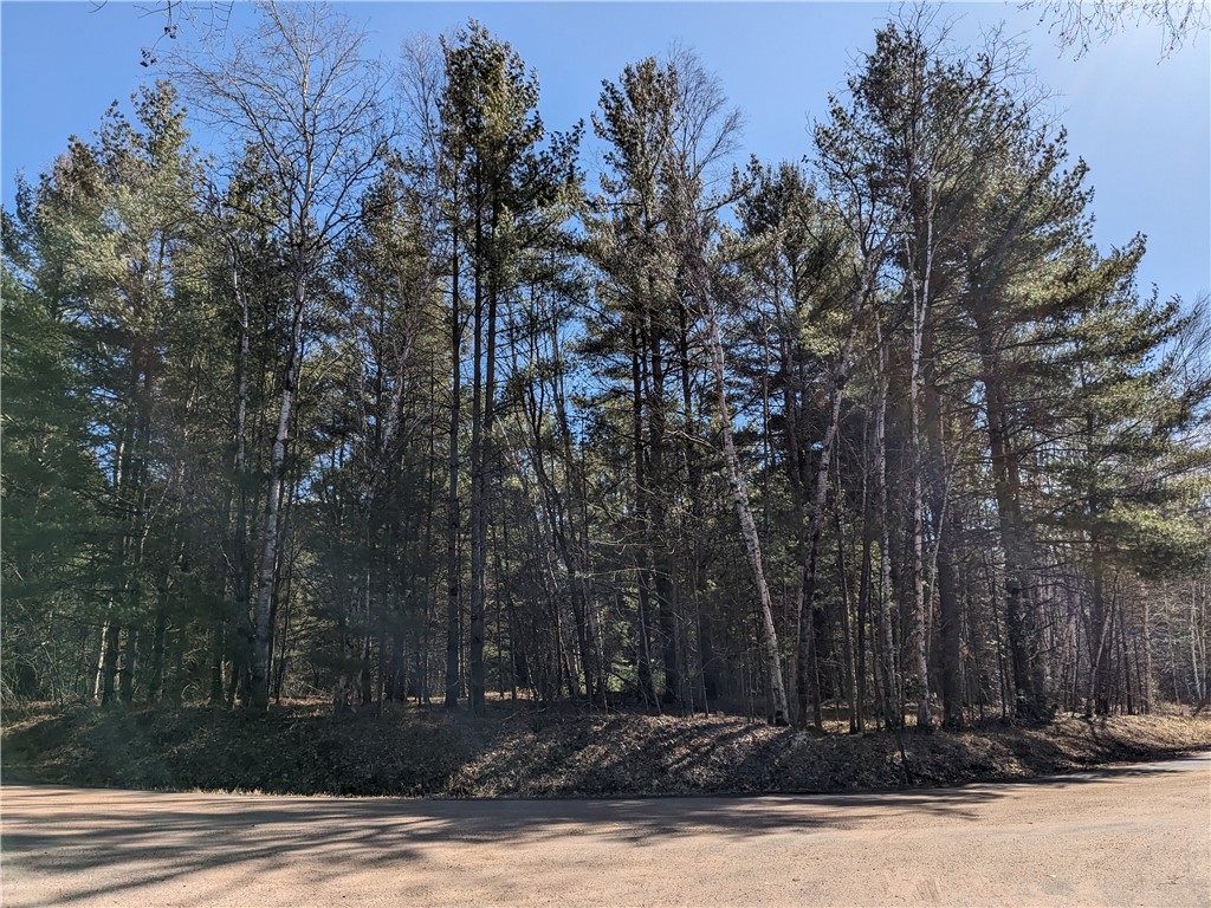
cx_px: 606
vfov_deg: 51.4
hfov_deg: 65.3
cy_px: 454
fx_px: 945
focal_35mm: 27
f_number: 1.73
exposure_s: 1/2924
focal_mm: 4.38
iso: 44
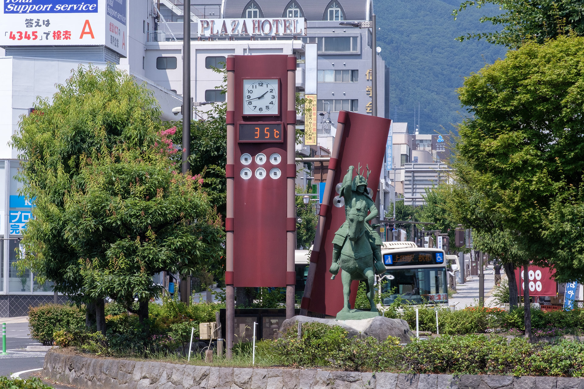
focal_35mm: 118
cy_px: 194
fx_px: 1914
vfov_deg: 11.6
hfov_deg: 17.3
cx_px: 292
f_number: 5.6
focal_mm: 78.7
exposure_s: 1/110
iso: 500
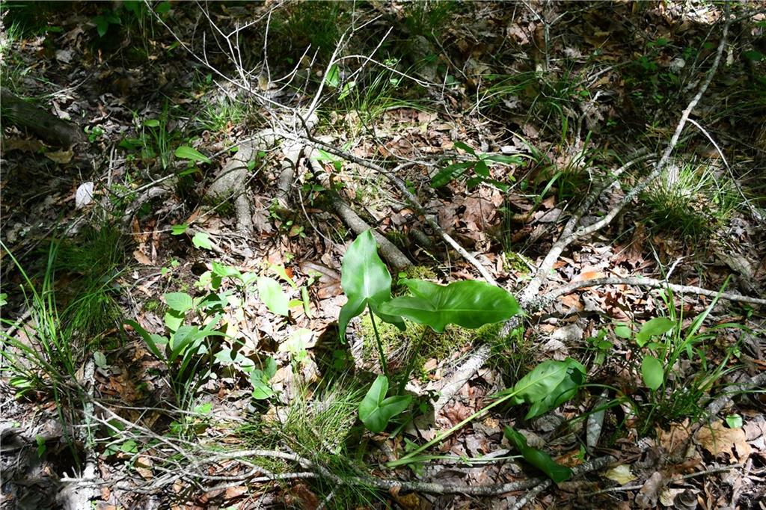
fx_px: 766
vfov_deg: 36.8
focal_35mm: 36
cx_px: 383
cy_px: 255
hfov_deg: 53.1
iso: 400
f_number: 4.5
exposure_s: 1/250
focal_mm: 18
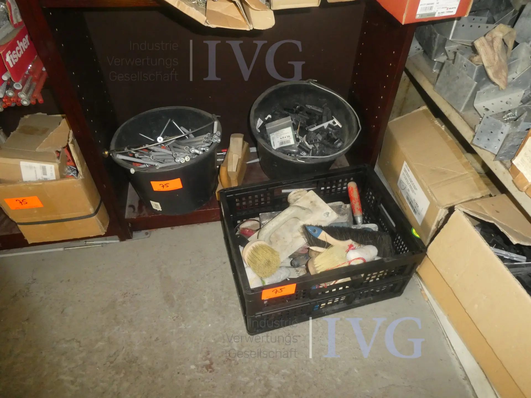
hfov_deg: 71.6
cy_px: 199
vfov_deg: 56.8
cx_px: 266
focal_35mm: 24
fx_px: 368
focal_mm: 4.3
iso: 800
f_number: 3.3
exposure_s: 1/60
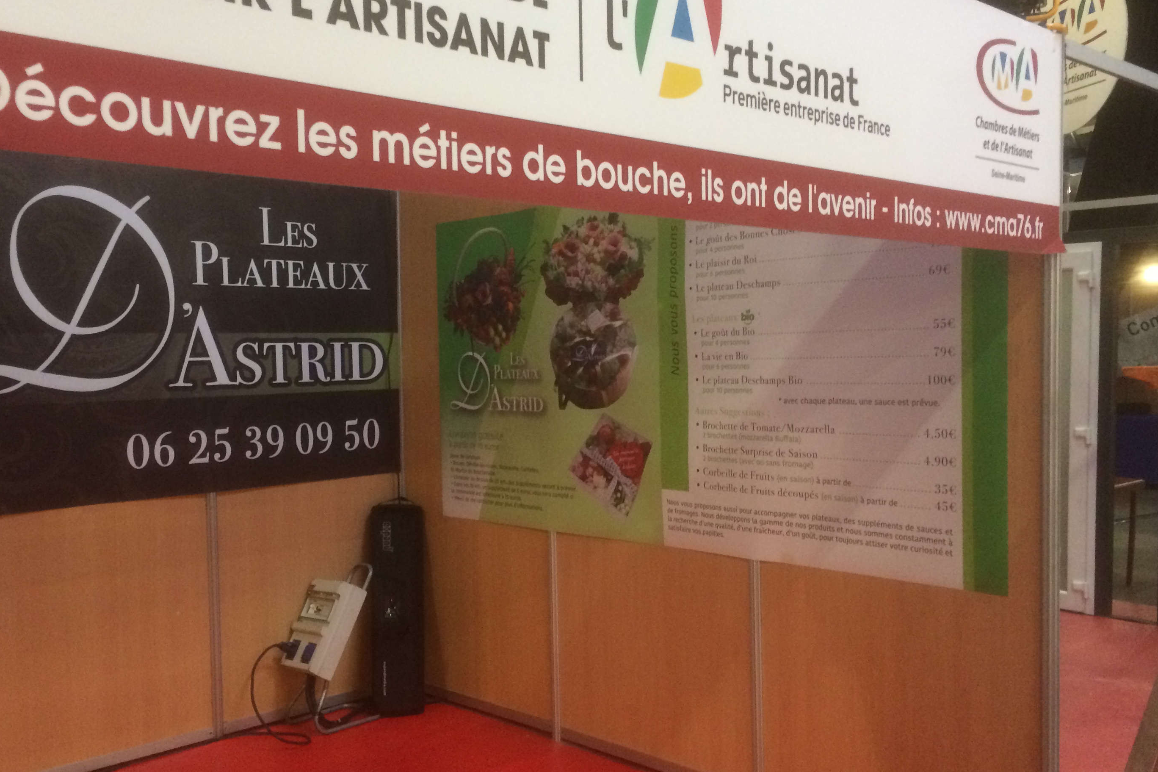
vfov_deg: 36.8
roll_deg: +0.2
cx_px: 500
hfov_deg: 53.0
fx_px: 1158
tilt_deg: -3.7
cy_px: 420
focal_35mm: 36
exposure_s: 1/33
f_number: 2.2
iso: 250
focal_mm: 4.15
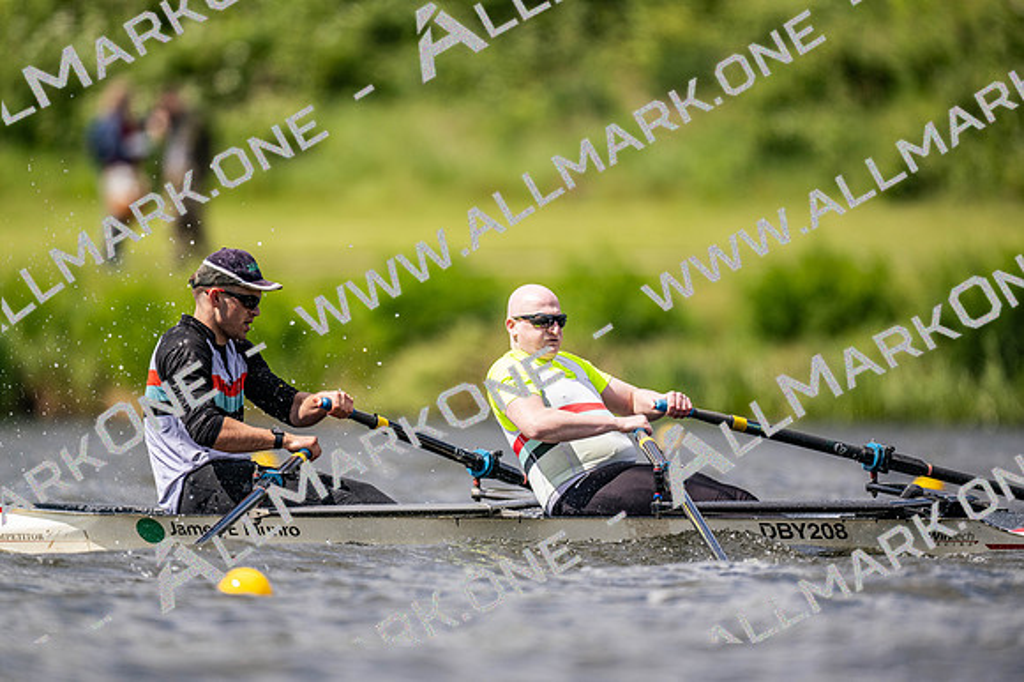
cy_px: 341
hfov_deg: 3.4
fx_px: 17060
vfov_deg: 2.3
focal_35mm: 600
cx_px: 512
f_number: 4
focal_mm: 600
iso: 250
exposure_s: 1/2500
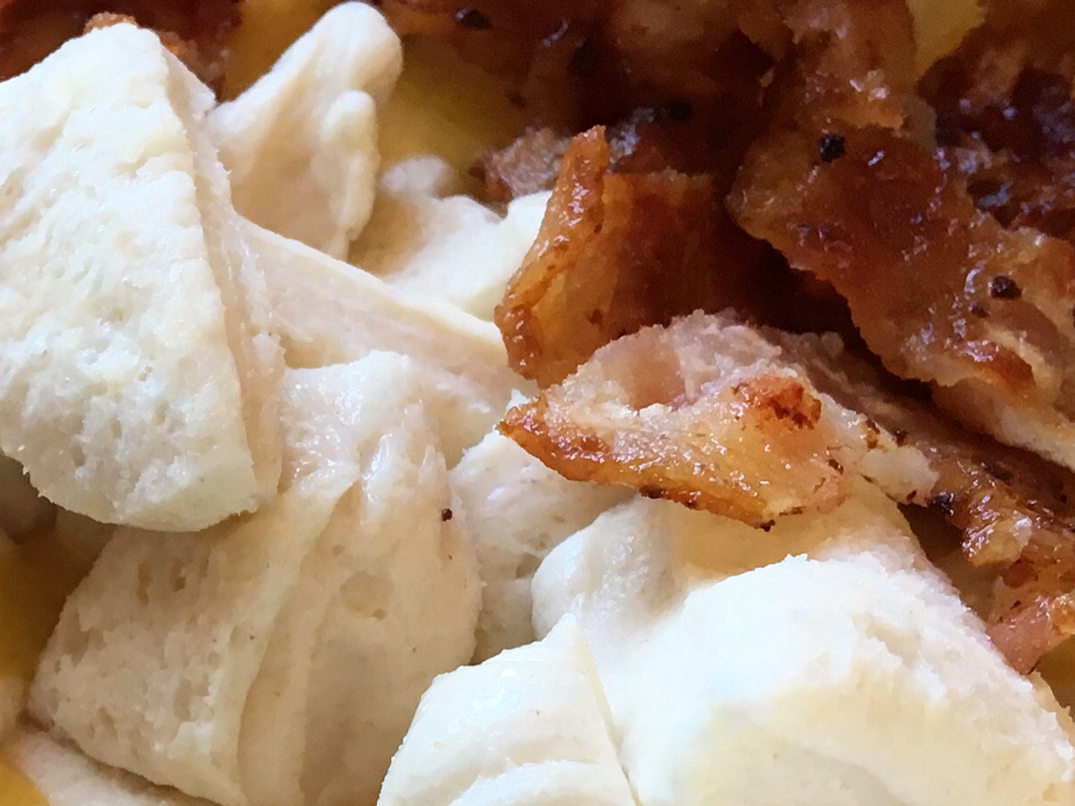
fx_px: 2981
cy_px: 793
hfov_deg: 19.5
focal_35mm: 96
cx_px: -139
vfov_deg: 15.1
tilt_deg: -56.6
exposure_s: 1/30
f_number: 2.2
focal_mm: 4.15
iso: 25
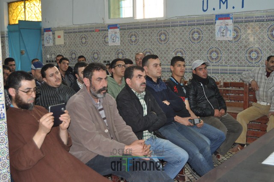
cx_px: 137
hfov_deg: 42.4
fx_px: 353
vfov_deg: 28.9
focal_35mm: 46
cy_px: 91
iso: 800
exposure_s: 1/60
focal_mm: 31
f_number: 4.2
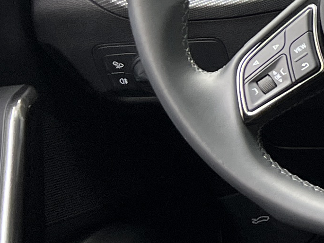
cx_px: 906
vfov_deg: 9.7
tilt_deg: -35.8
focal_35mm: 153
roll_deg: +2.3
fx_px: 1432
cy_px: 215
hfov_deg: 10.2
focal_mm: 5.7
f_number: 1.5
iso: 80
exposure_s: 1/121
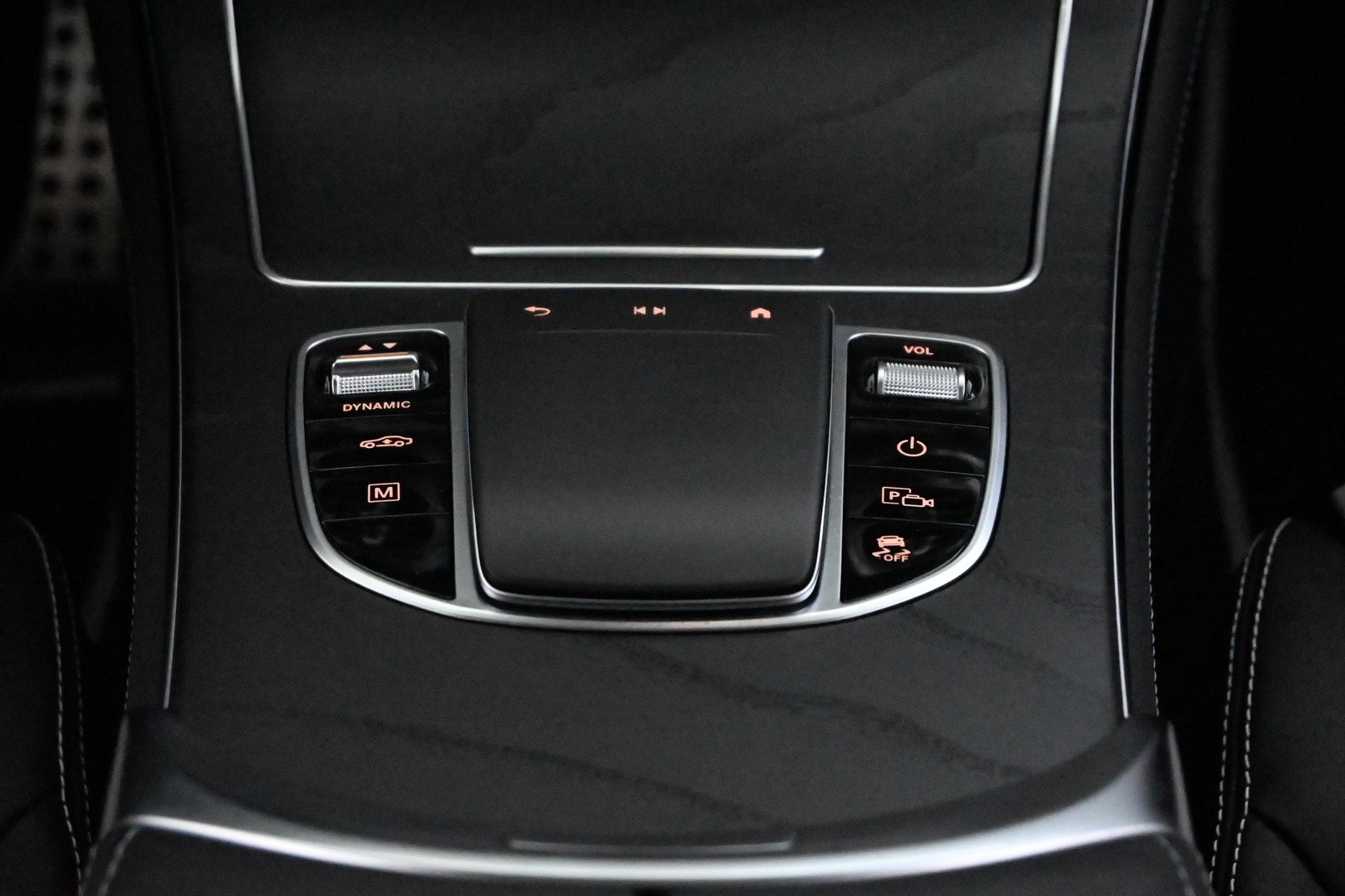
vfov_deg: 18.2
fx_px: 2802
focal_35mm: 75
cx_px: 672
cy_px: 448
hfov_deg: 27.0
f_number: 6.3
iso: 22800
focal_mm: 50
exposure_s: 1/80
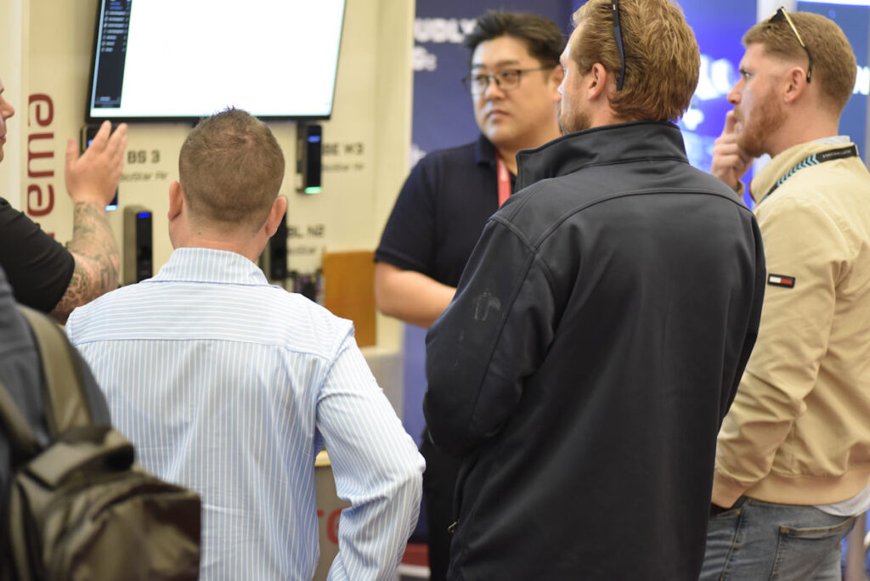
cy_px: 290
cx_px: 435
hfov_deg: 20.4
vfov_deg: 13.7
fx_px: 2418
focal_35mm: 100
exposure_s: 1/125
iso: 3200
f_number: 2.8
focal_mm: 100
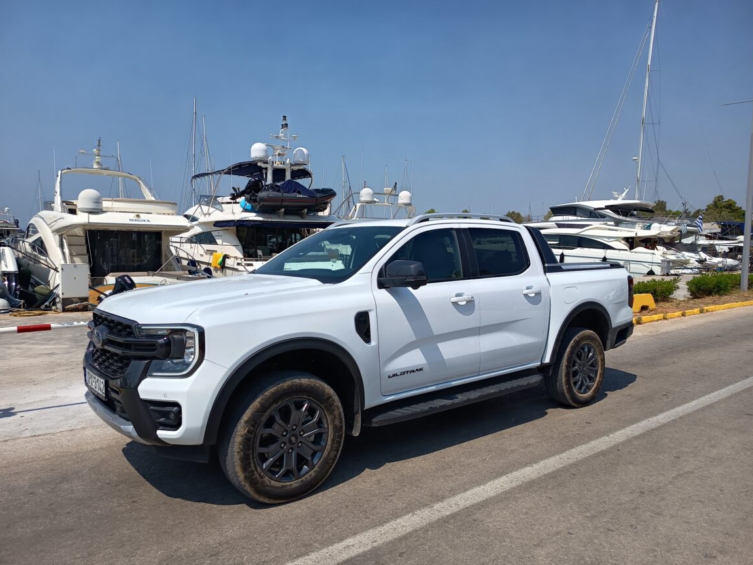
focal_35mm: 25
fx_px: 544
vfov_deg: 54.9
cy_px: 294
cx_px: 379
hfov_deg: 69.4
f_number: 1.7
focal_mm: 5.24
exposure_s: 1/909
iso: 51
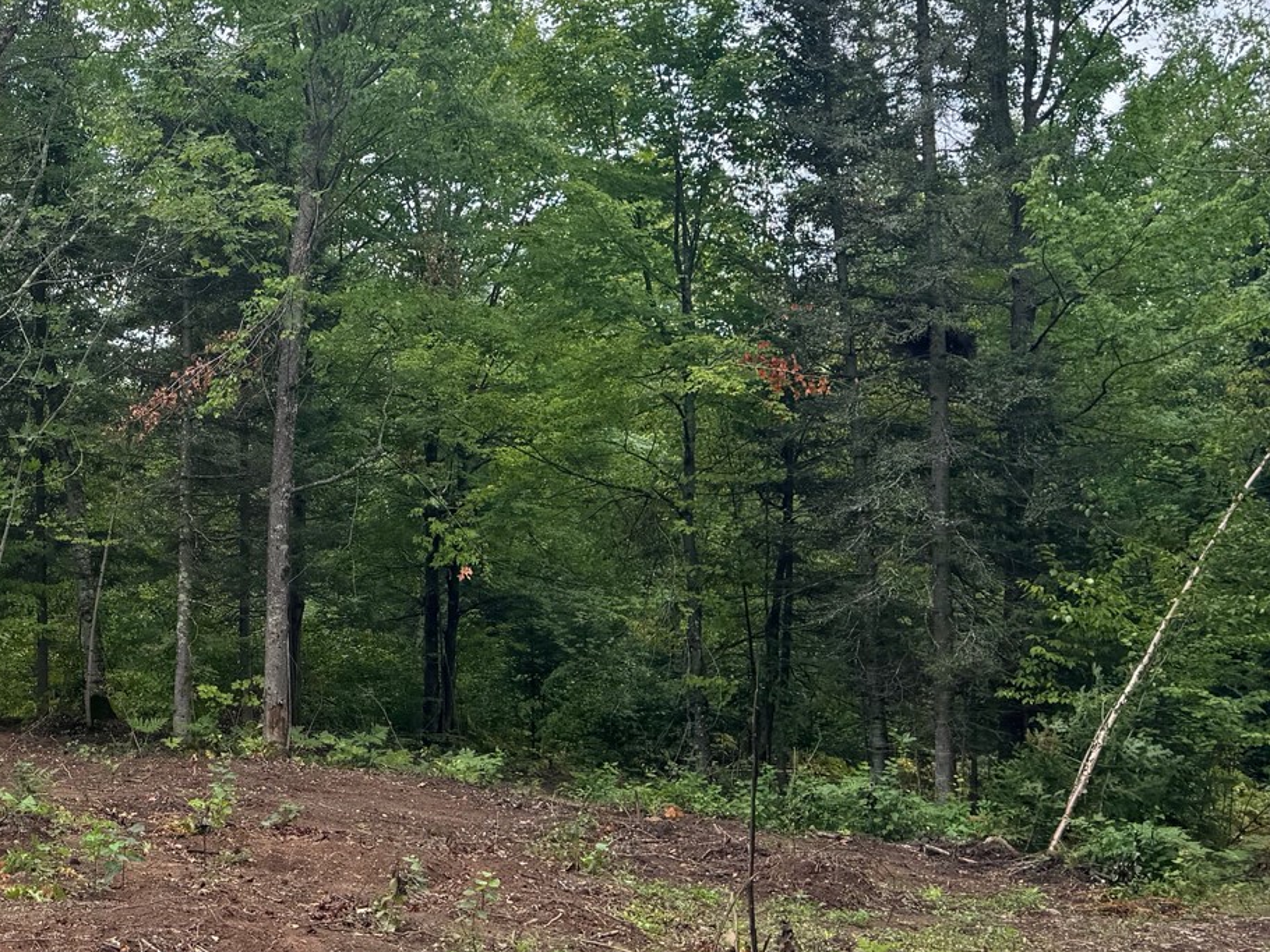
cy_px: 415
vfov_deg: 27.0
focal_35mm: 54
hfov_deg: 32.3
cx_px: -46
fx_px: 1982
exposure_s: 1/1151
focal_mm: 6.76
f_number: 1.78
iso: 80
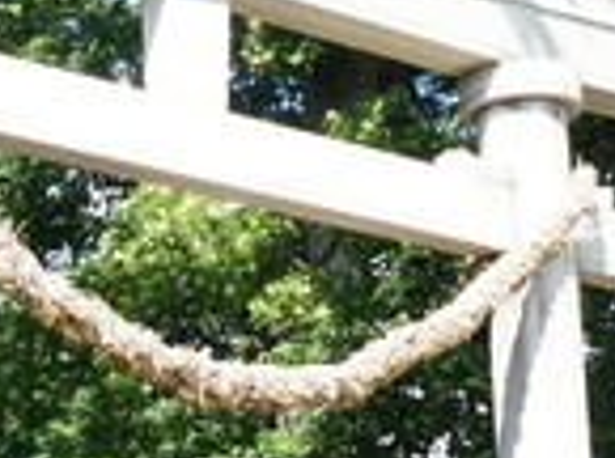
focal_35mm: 130
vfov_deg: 11.3
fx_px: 2304
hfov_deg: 14.9
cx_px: -53
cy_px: 407
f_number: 11
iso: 200
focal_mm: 16
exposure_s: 1/80
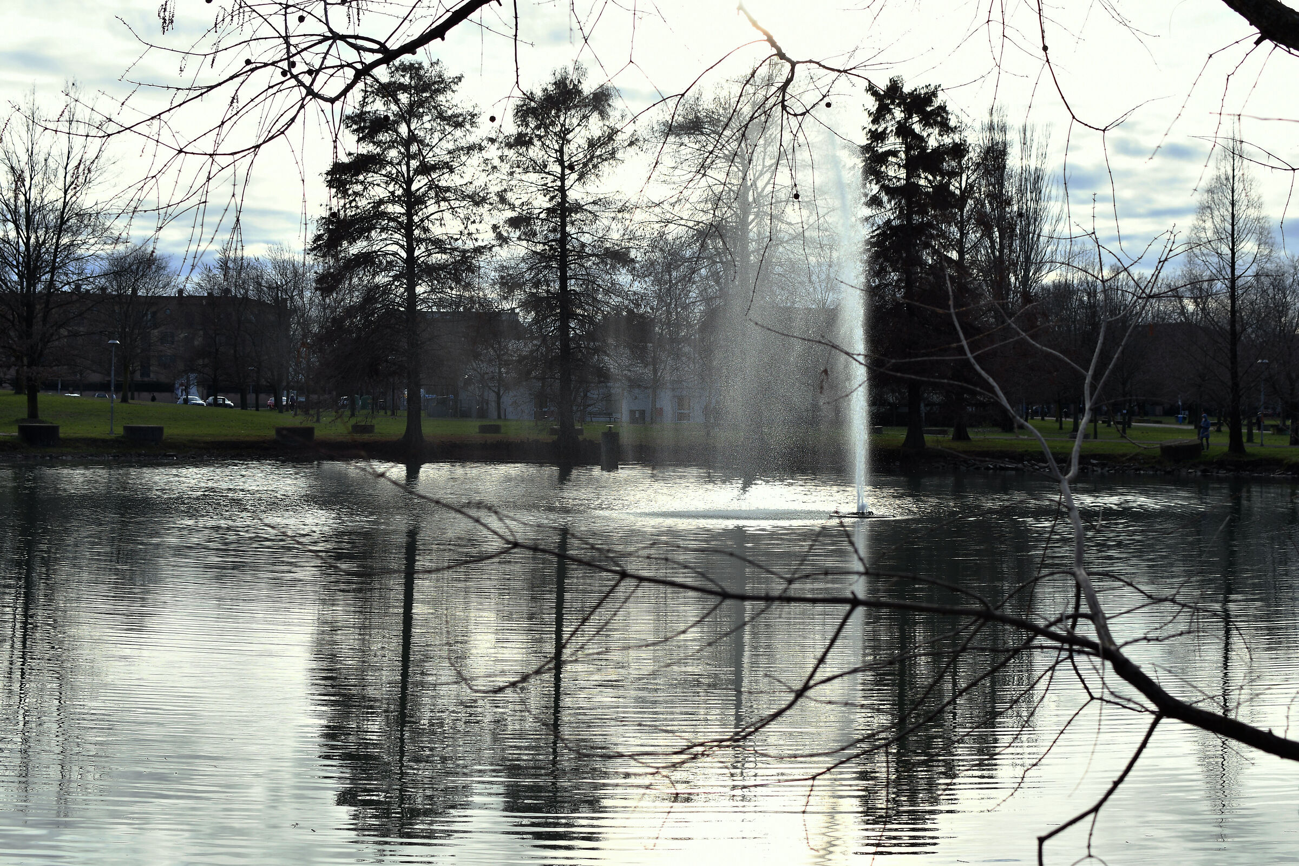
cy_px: 433
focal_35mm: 52
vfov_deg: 26.0
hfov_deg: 38.2
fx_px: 1876
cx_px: 650
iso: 100
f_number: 6.3
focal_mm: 35
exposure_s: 1/500
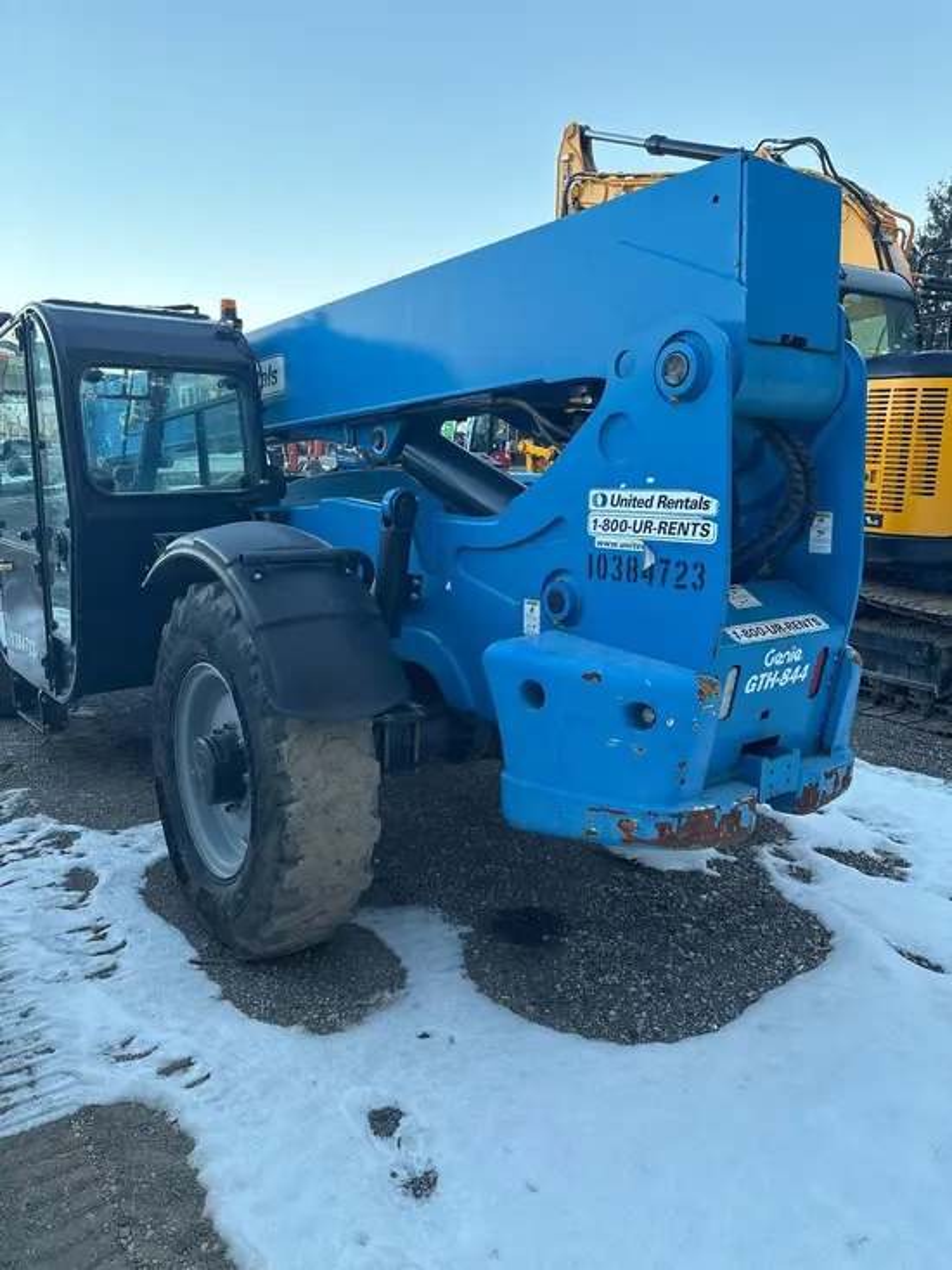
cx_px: 476
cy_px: 635
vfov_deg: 67.3
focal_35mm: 26
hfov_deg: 53.1
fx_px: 953
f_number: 1.6
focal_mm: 5.96
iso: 64
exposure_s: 1/313
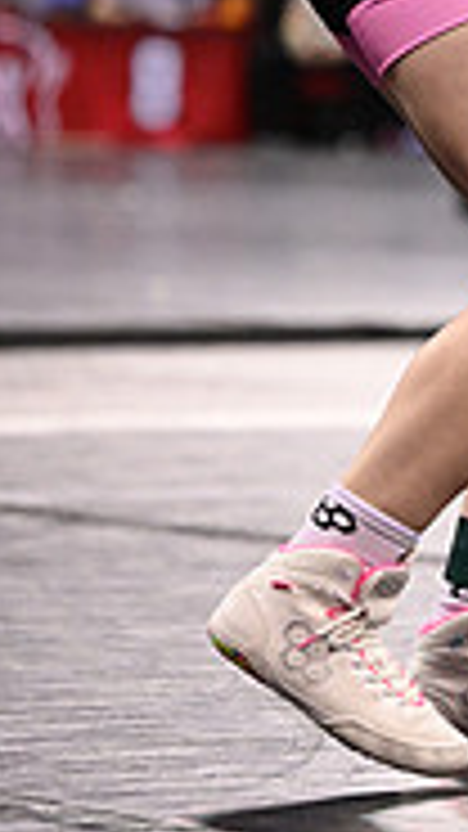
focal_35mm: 362
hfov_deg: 3.3
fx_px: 7990
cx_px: 1188
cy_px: 209
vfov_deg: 6.0
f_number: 3.2
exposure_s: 1/1000
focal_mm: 110
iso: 4000
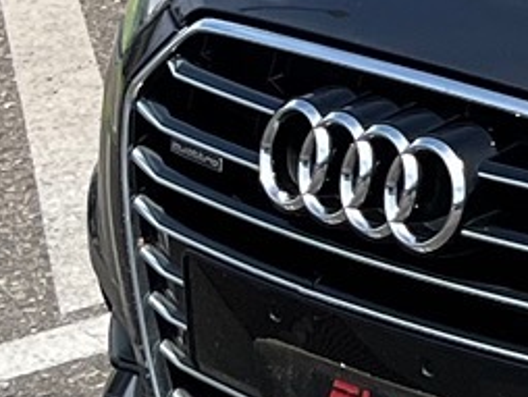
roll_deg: +0.0
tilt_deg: -10.8
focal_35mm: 206
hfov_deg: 8.2
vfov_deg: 7.2
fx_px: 3145
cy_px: -31
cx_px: 1545
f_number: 1.6
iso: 50
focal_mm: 5.1
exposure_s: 1/2688
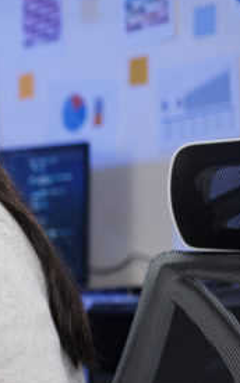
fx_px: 1579
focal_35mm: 151
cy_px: 213
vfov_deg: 13.8
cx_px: -230
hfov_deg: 8.3
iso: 200
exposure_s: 1/60
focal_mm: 35
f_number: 2
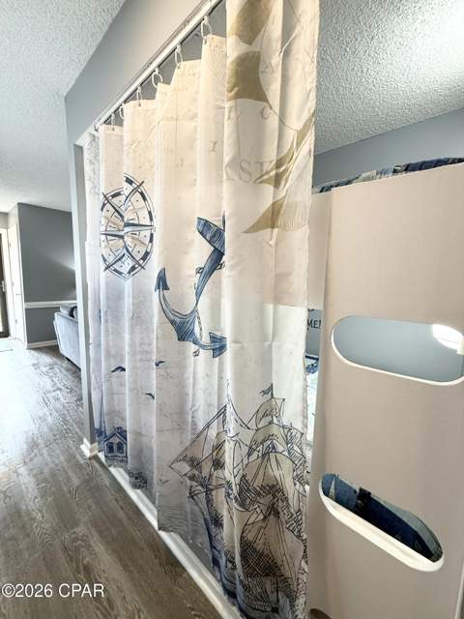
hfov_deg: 85.7
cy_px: 310
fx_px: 250
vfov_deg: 102.1
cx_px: 232
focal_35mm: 14
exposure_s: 1/120
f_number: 2.2
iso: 200
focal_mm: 2.22
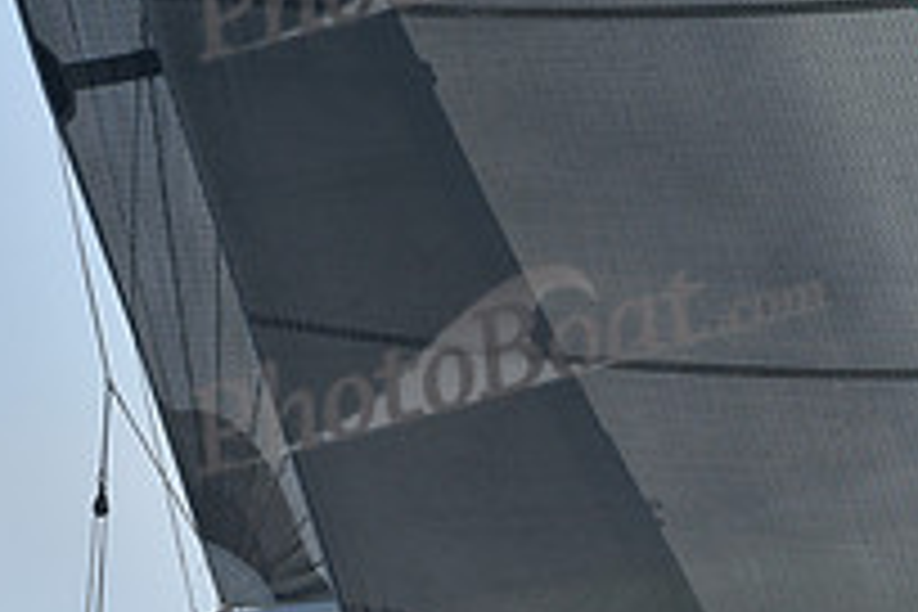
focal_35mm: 244
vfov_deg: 5.6
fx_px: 6222
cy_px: 529
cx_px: 1062
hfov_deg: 8.4
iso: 250
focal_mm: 86
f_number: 5.6
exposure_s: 1/1000
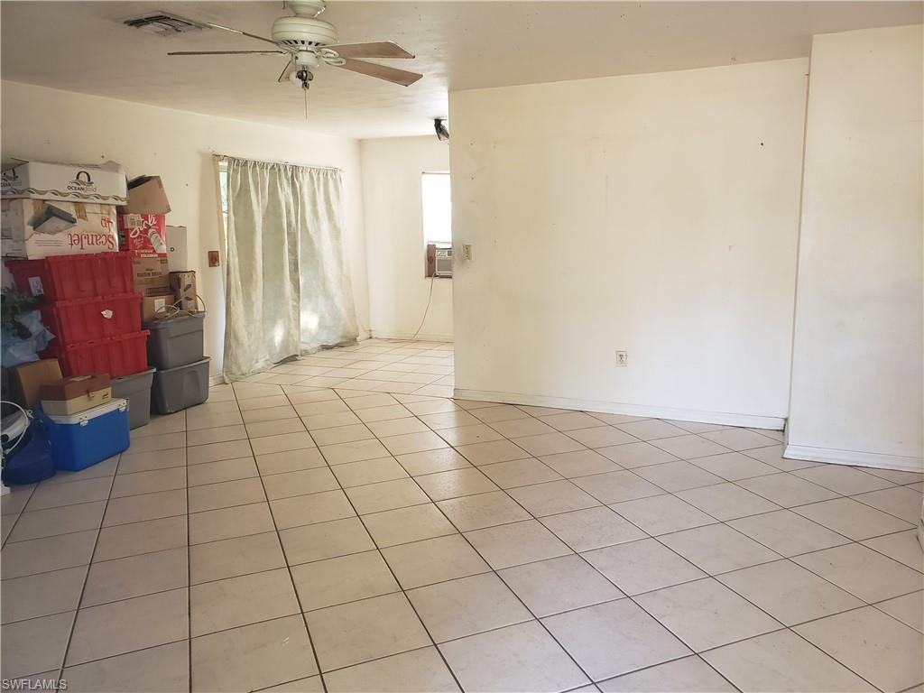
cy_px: 346
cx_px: 462
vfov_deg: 53.1
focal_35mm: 26
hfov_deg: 67.3
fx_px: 694
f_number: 2.4
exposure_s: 1/35
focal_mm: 4.3
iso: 250
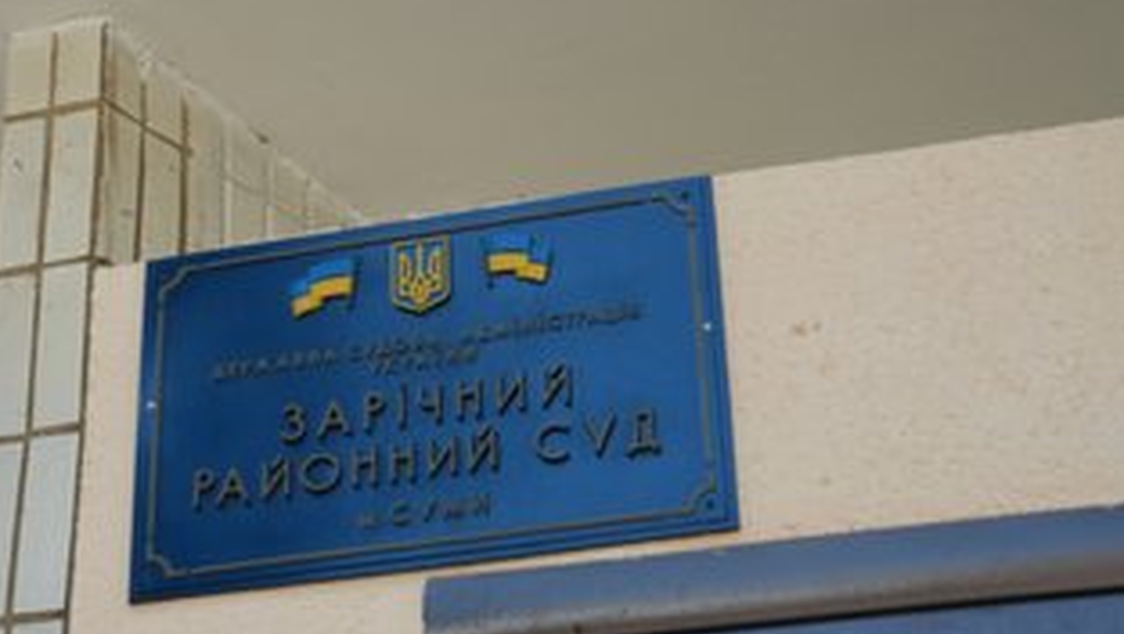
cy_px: 340
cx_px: 422
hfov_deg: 22.6
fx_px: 2803
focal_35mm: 94
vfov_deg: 12.9
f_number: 6.3
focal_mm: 70
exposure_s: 1/100
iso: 640
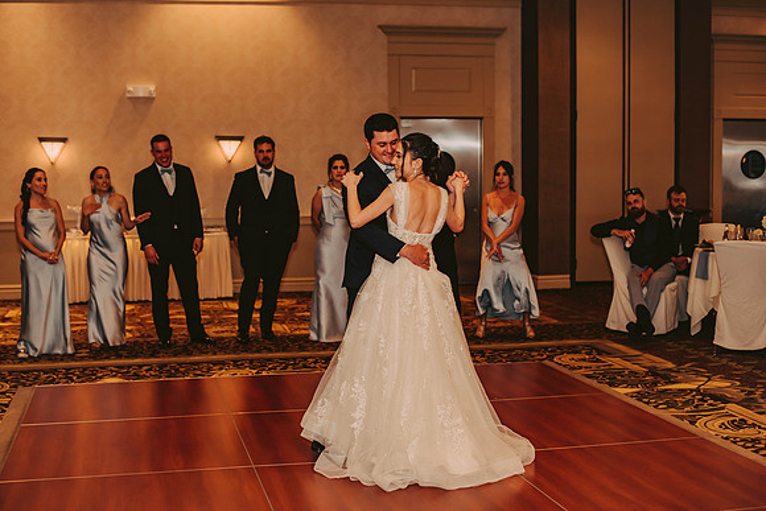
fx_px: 1064
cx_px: 383
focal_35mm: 50
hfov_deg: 39.6
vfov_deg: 27.0
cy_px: 256
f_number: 2.5
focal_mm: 50
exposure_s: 1/125
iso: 800
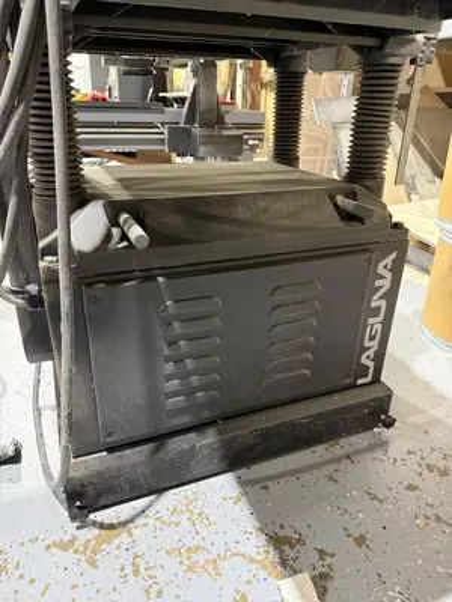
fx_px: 418
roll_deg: -1.7
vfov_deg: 71.6
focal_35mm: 24
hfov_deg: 56.8
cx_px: 226
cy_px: 301
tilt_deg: -24.9
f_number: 1.78
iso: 800
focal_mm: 6.76
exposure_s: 1/60
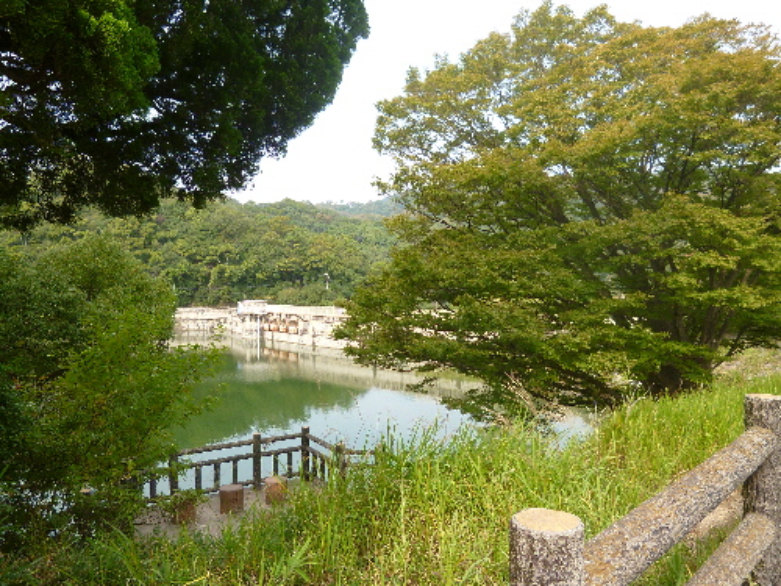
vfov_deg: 53.1
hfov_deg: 67.3
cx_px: 390
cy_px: 293
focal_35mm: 26
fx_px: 587
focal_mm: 4.6
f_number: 2.6
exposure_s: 1/400
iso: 100
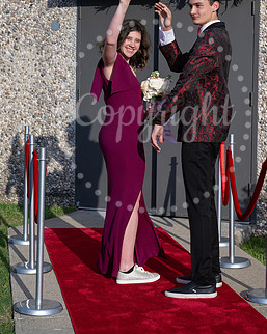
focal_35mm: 84
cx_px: 154
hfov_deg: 18.2
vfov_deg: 22.7
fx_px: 831
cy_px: 115
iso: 320
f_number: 5
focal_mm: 64
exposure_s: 1/2000
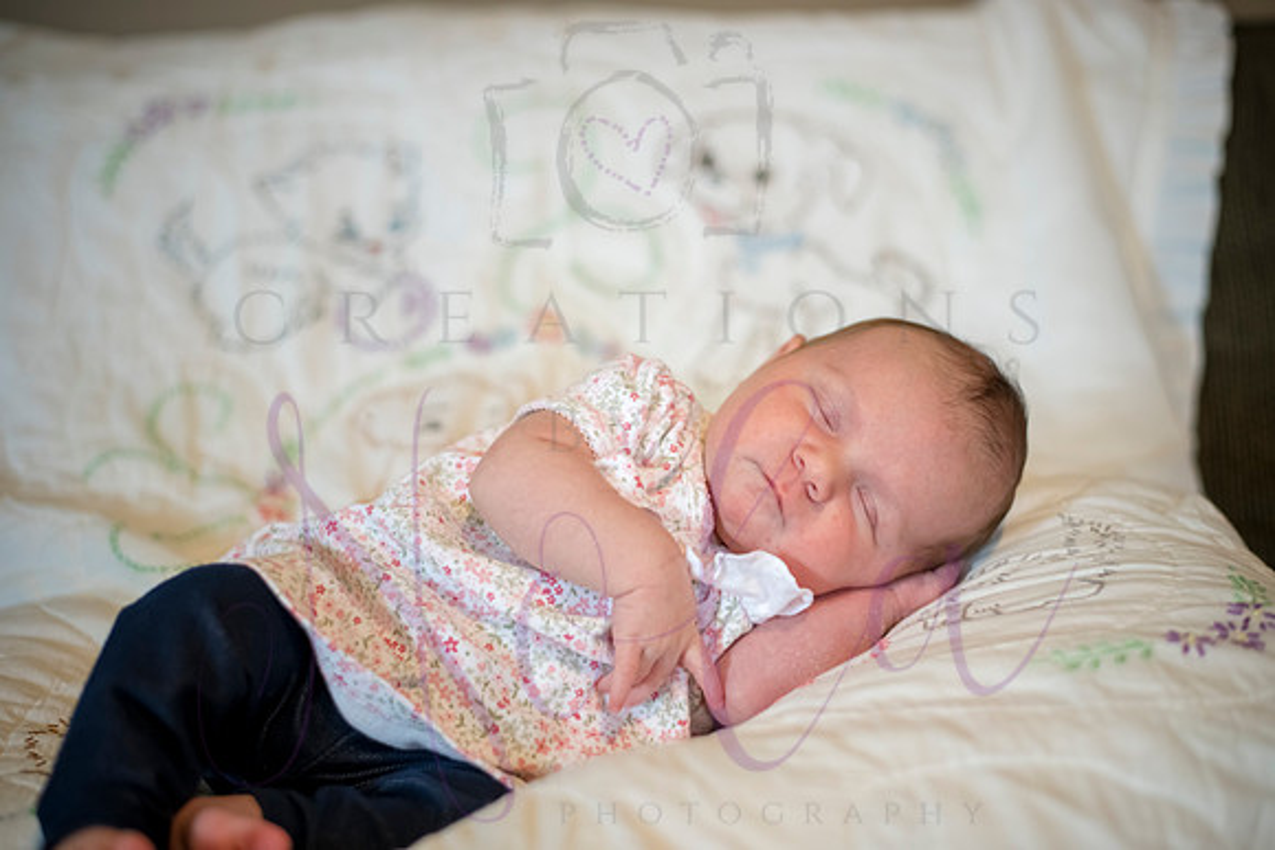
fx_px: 1771
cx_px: 638
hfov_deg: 39.6
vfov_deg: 27.0
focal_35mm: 50
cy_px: 425
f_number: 2.2
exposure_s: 1/100
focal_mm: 50
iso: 800
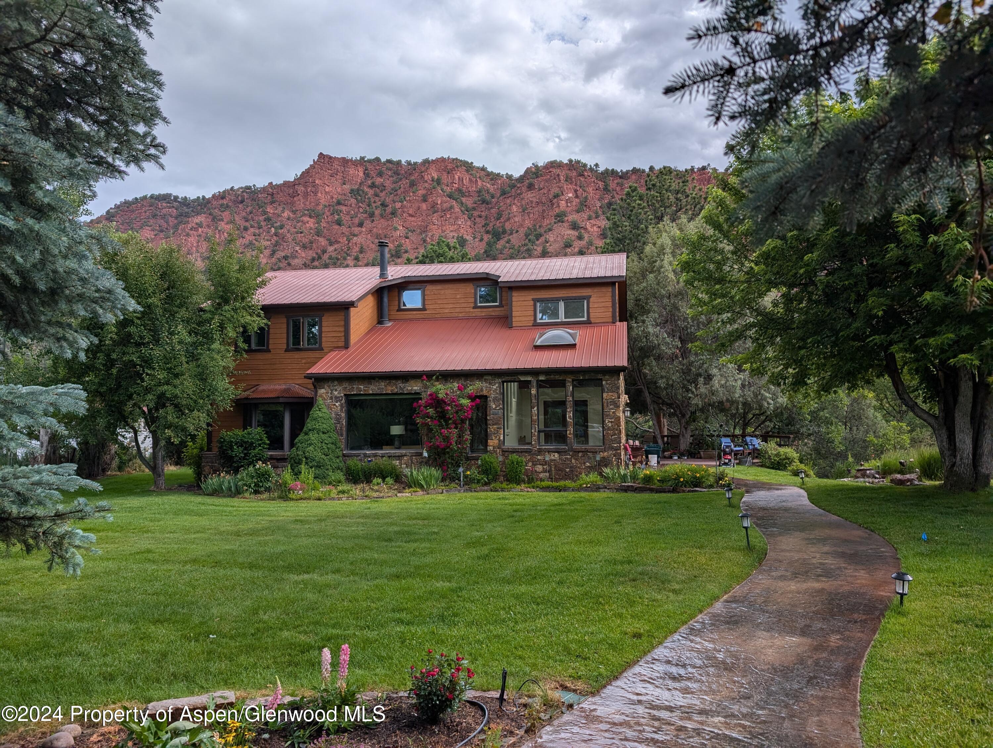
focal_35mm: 24
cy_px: 374
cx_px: 496
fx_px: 689
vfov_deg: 56.9
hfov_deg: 71.5
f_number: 1.68
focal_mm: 6.9
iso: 21
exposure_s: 1/1176
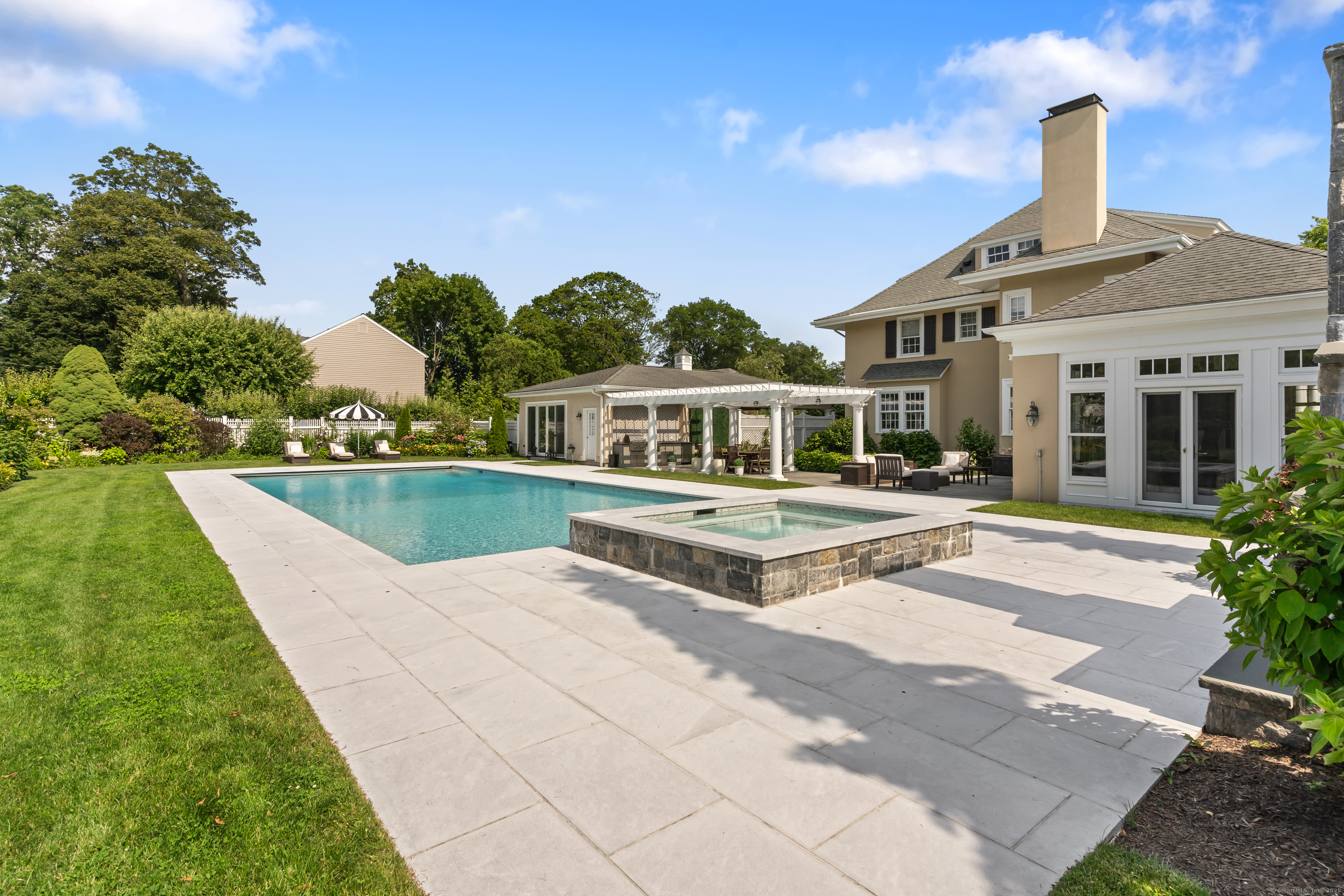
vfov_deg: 70.4
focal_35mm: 17
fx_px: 635
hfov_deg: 93.3
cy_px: 448
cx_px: 672
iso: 320
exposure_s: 1/1600
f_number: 8
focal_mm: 17
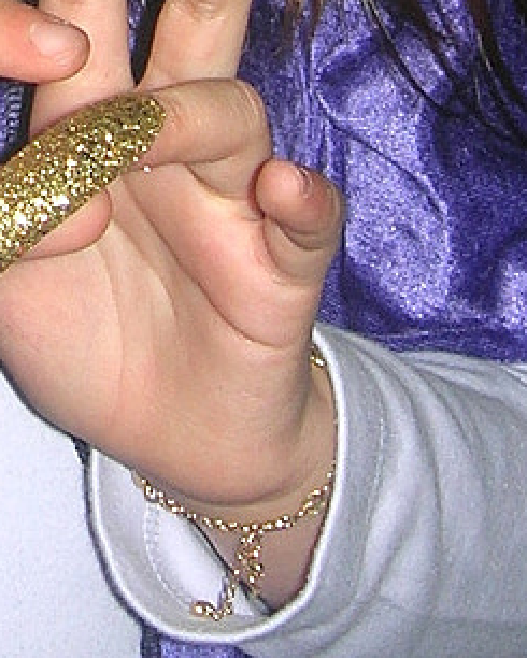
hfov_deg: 7.8
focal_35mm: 194
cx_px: -271
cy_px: -434
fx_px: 3780
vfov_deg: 9.6
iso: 64
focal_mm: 7.8
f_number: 2.8
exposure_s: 1/60.1
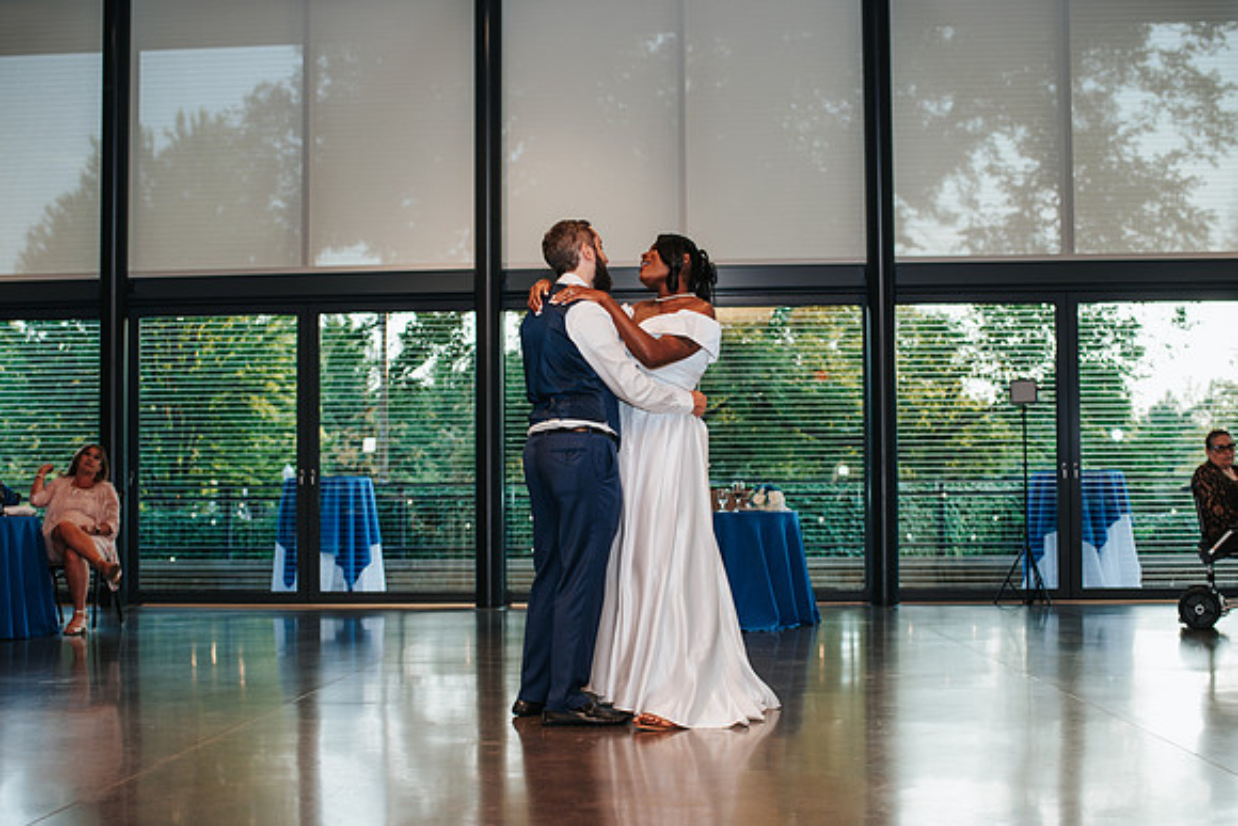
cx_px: 595
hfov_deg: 46.3
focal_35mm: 42
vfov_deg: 31.8
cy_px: 480
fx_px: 1448
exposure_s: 1/160
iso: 250
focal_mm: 35
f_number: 2.8
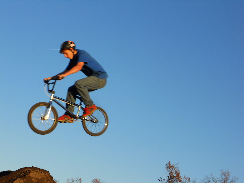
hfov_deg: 25.3
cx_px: 122
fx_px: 543
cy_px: 92
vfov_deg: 19.1
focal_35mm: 77
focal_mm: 13.9
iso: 80
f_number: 5.9
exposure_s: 1/200
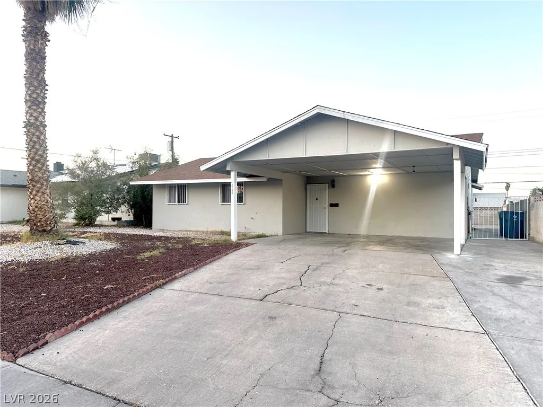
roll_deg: -0.2
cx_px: 272
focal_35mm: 24
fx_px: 376
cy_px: 204
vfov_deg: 56.8
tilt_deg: +1.1
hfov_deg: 71.6
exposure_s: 1/441
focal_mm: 6.86
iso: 80
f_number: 1.78
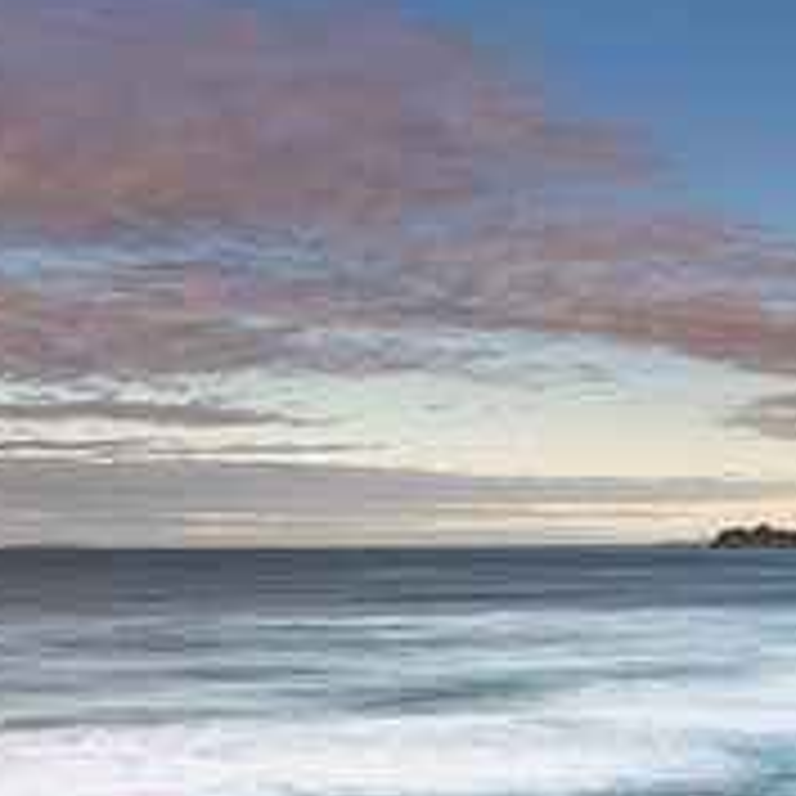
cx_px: 337
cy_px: 843
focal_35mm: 69
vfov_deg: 23.7
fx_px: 1795
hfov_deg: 25.0
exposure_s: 5
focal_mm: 24
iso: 40
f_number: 8
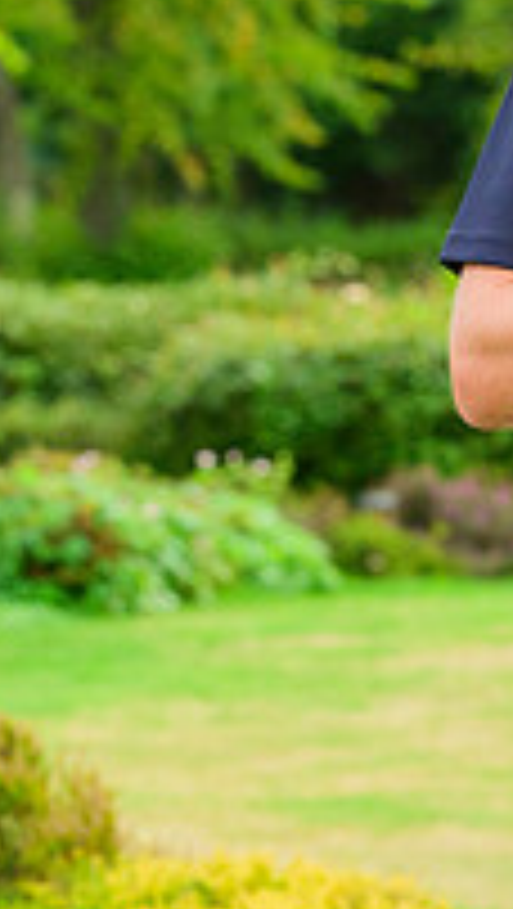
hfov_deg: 3.9
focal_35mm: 310
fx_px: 7478
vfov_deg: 6.9
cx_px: 1246
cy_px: 79
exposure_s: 1/800
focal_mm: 103
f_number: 5.6
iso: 800
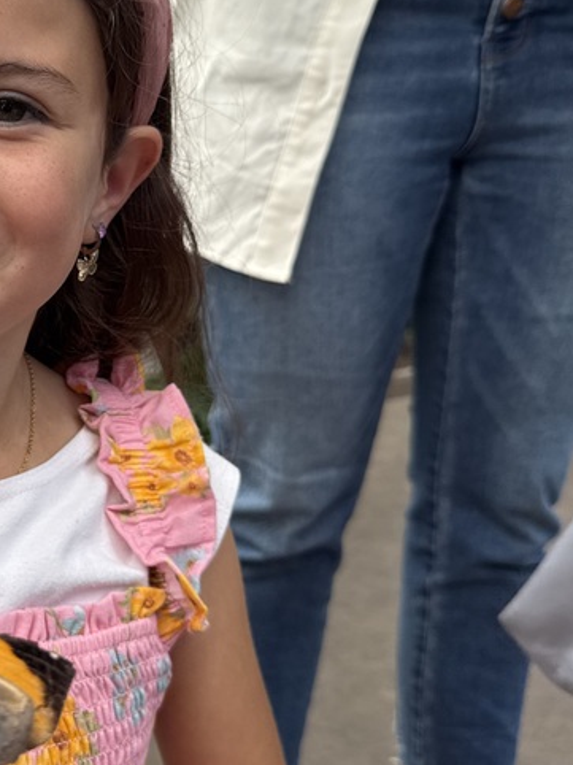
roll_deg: -1.4
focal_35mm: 51
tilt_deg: -11.6
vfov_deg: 37.5
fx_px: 1127
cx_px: -27
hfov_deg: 26.7
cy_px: 346
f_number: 1.78
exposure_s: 1/127
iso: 64
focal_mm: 6.76
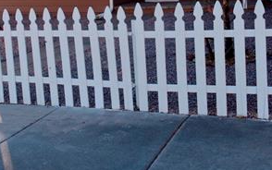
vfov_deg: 20.1
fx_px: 460
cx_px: 115
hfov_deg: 32.9
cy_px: -13
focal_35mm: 62
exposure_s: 1/125
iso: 100
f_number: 5.6
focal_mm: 28
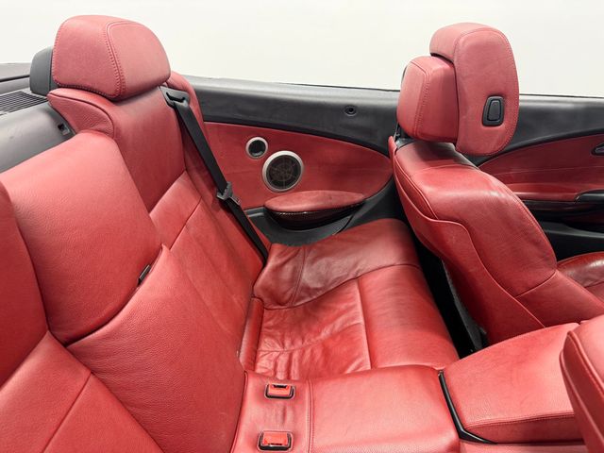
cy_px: 226
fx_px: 419
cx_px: 302
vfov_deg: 56.8
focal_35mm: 24
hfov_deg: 71.6
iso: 200
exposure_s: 1/120
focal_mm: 6.76
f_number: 1.78
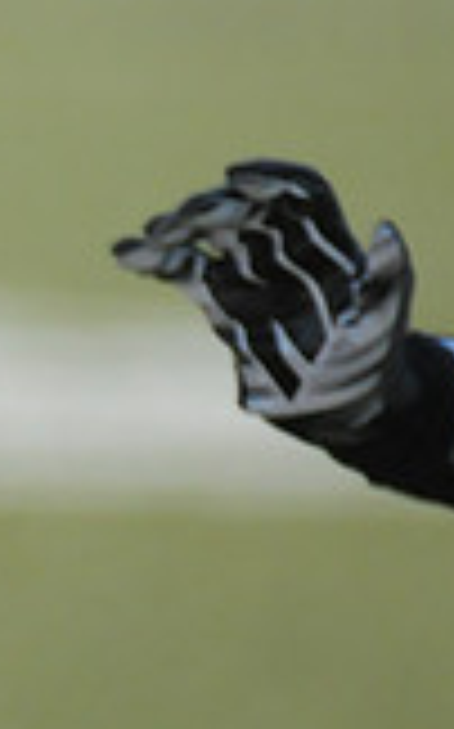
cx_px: -665
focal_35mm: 2074
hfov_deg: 0.6
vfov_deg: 1.0
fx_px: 41132
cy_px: 389
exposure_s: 1/5000
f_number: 4
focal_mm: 380
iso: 1600
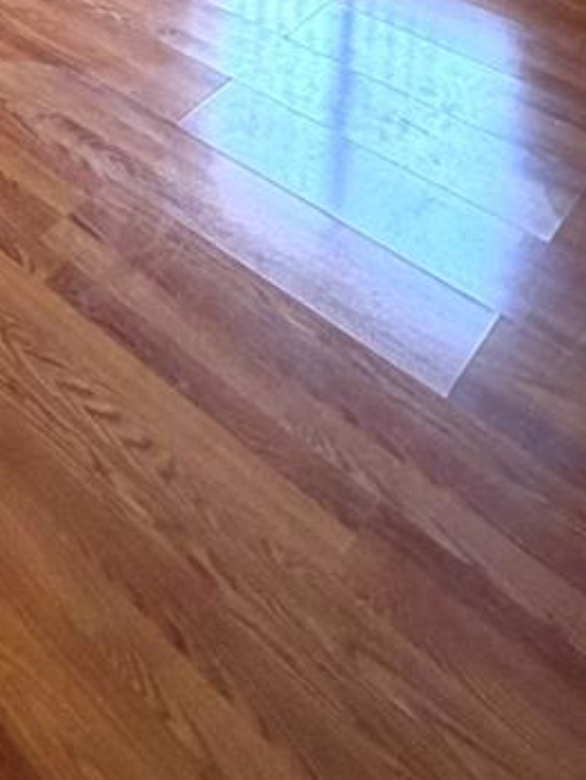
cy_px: -443
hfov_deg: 27.1
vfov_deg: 26.2
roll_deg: +3.8
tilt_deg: -8.2
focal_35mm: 48
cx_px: -100
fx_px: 1082
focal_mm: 2.22
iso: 200
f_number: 2.2
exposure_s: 1/60
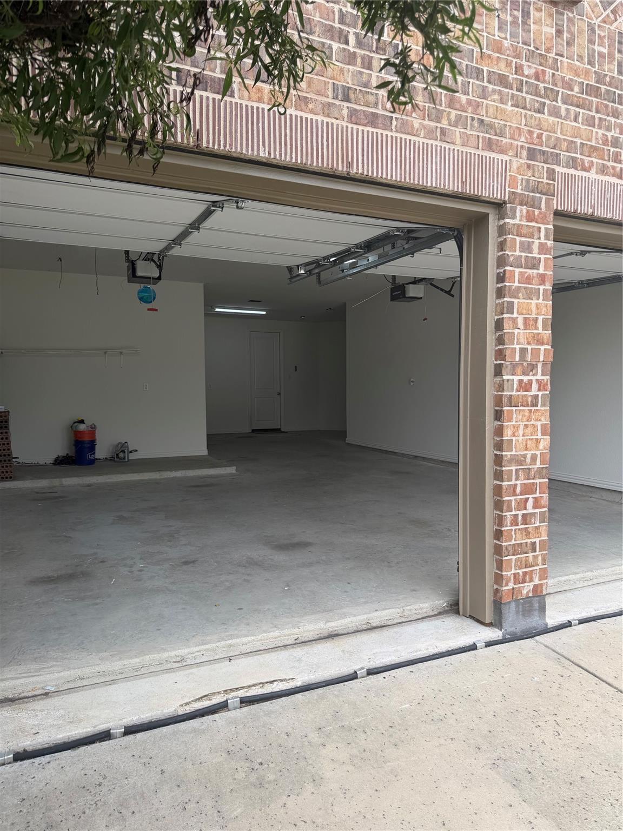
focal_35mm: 24
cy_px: 416
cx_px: 312
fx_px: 576
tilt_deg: +0.2
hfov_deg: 56.8
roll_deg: -1.1
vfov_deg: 71.6
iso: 80
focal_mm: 6.76
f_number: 1.78
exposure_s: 1/920
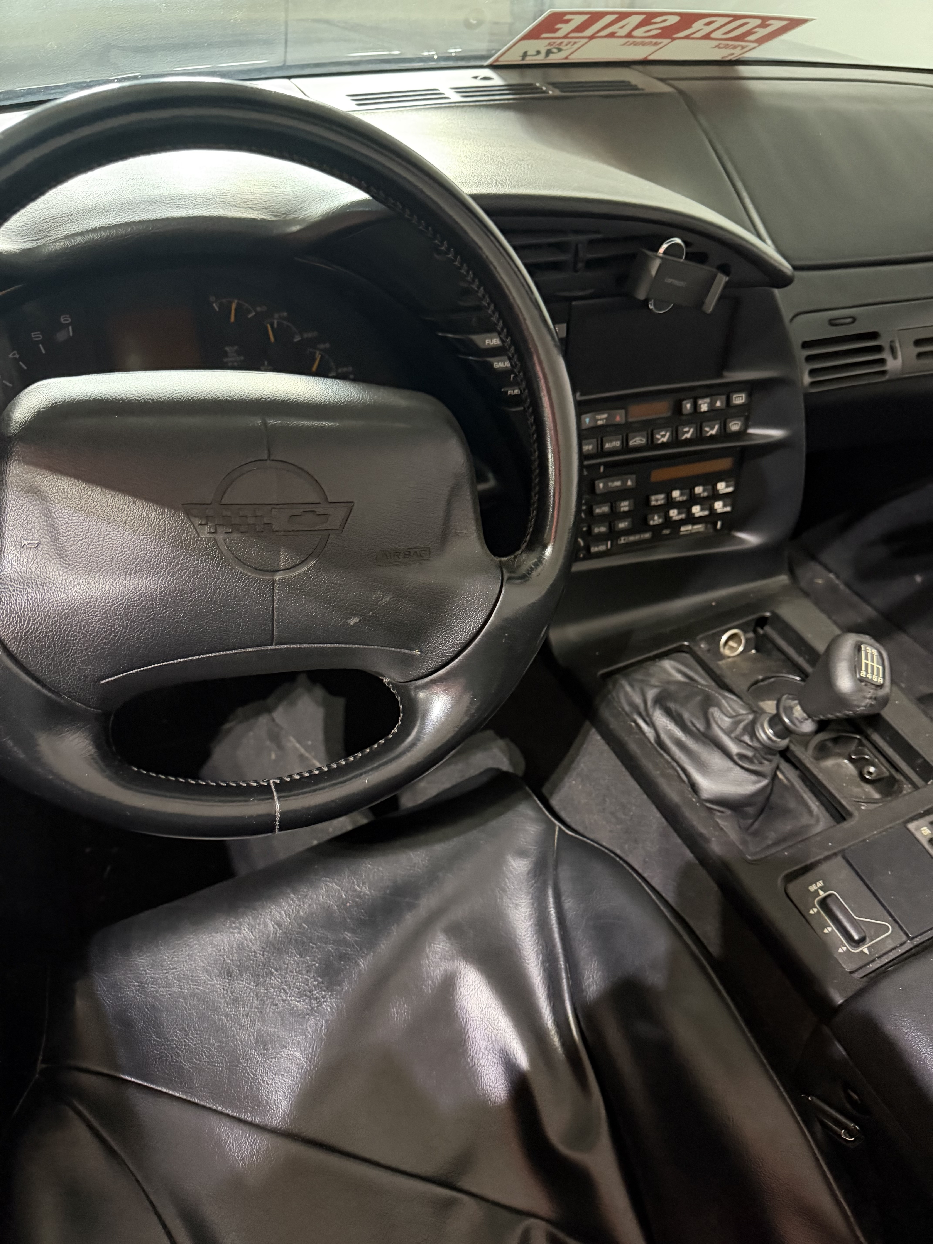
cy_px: 622
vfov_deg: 71.6
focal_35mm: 24
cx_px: 466
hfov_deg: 56.8
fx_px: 862
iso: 1000
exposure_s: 1/33
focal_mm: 6.76
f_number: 1.78
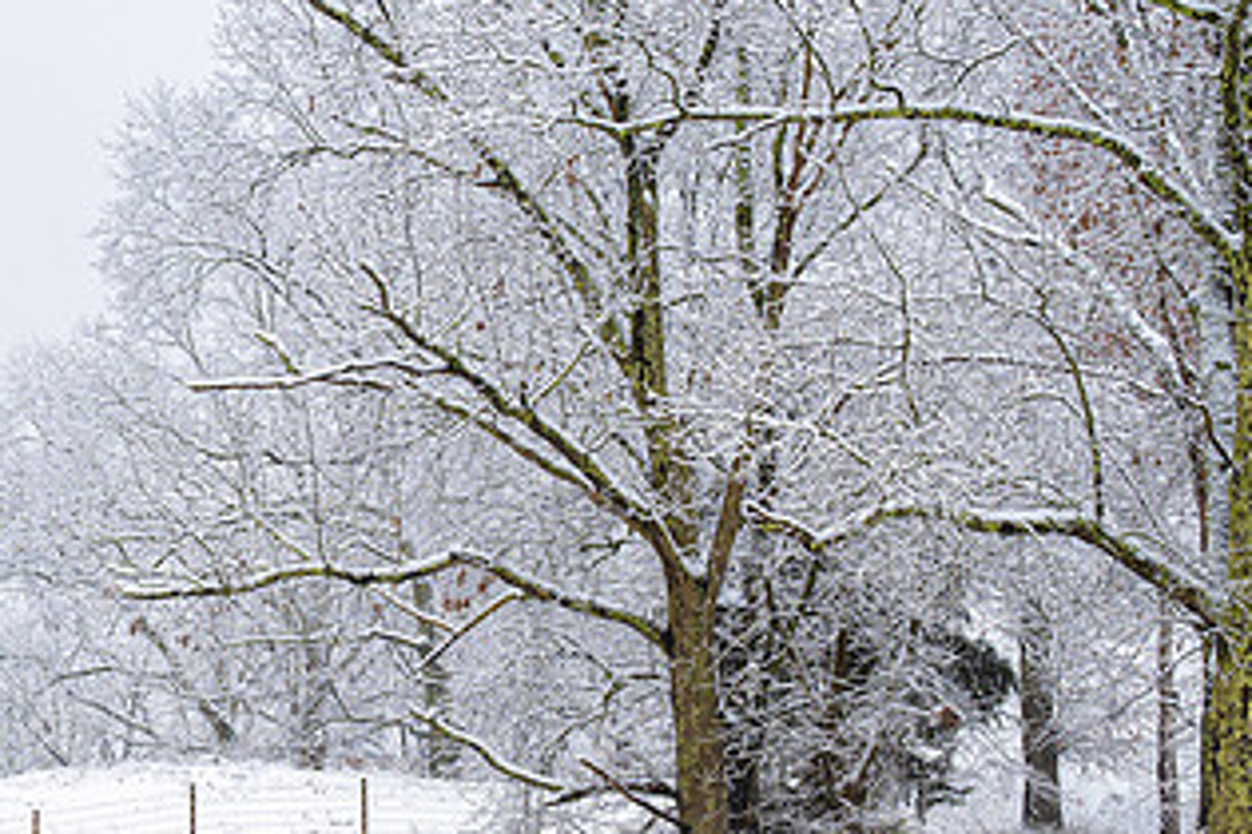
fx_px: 4799
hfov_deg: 14.8
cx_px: 409
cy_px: 590
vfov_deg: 9.9
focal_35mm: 138
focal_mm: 50
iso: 100
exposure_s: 1/50
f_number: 11
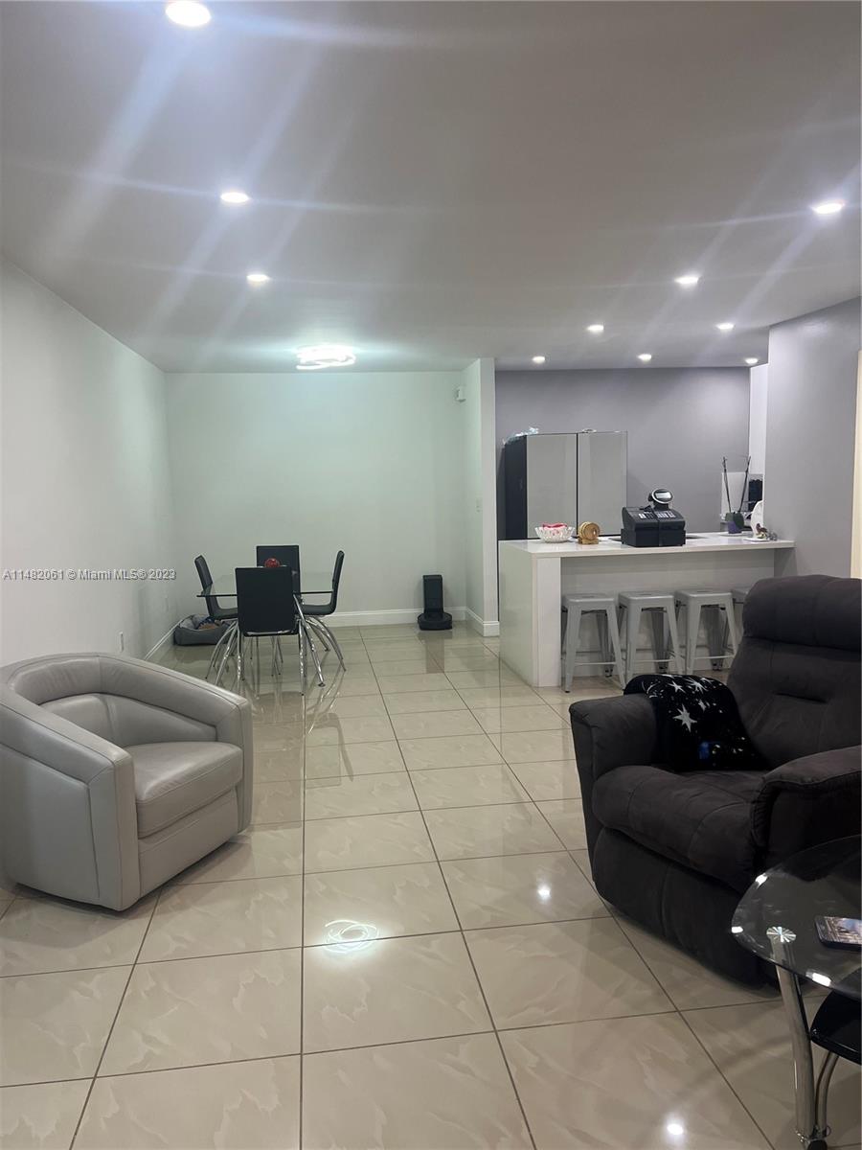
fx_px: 863
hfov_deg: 53.1
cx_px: 431
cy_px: 575
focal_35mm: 26
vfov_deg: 67.3
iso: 125
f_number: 1.5
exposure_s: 1/120
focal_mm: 5.7
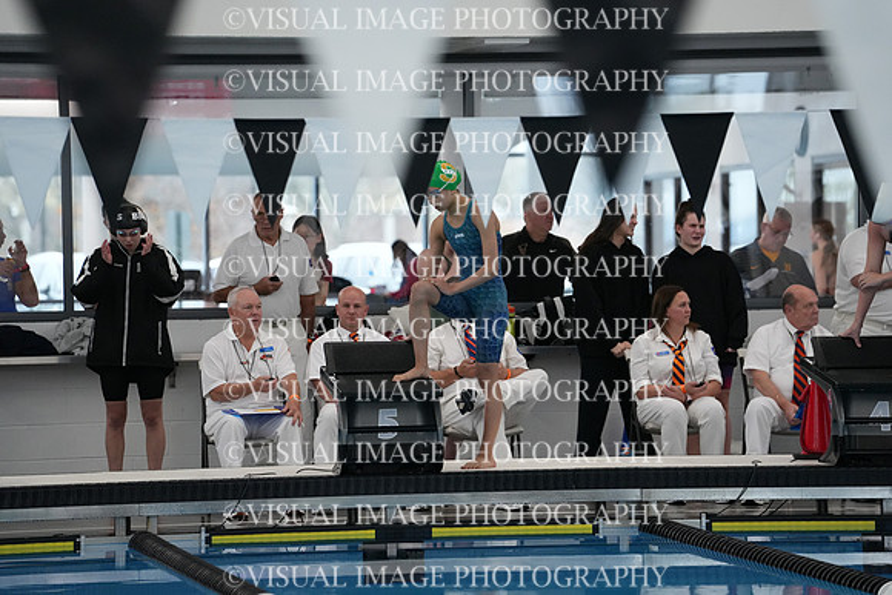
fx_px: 4956
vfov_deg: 6.9
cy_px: 298
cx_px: 446
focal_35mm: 200
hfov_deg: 10.3
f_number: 4
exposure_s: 1/2000
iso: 6400
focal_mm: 200
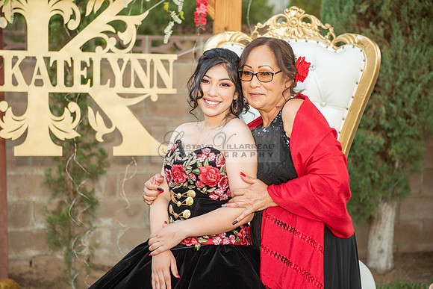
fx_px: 842
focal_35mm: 70
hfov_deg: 28.8
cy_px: 144
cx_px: 216
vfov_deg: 19.5
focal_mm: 70
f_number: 3.5
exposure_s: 1/200
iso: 400
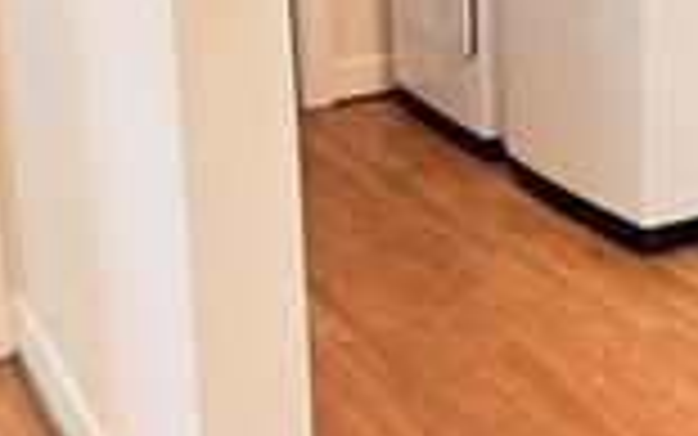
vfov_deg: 15.5
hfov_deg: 25.1
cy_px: -38
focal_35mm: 82
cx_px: 468
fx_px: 1560
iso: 100
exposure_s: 1/120
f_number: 1.78
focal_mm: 6.76
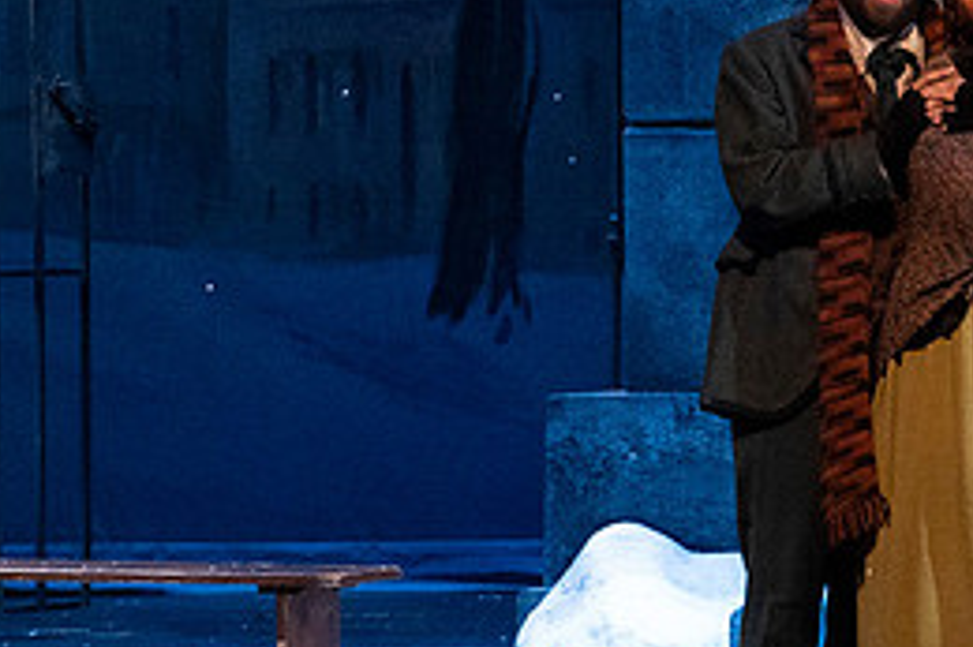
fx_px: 12073
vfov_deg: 3.1
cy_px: 320
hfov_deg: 4.6
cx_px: 636
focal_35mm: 447
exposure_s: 1/320
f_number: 11
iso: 20000
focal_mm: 200
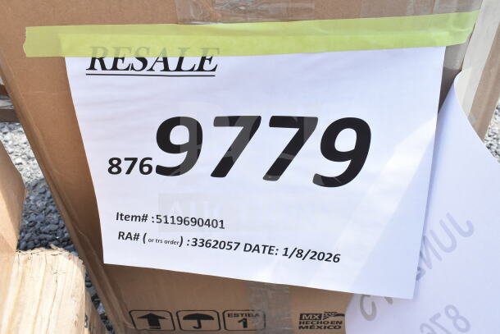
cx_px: 250
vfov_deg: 40.0
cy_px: 167
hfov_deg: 57.2
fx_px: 458
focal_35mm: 33
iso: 1600
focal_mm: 22
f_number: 13
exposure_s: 1/500
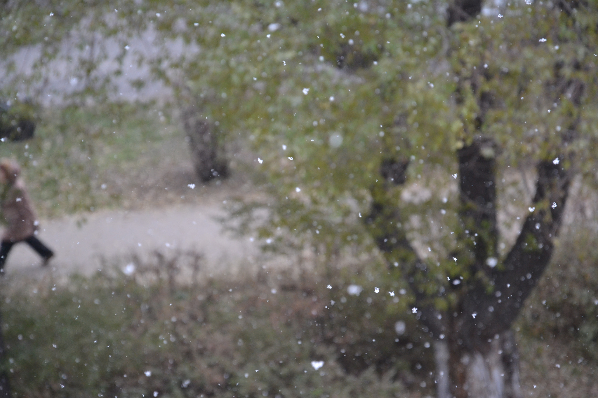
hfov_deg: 13.0
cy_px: 199
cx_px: 299
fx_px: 2616
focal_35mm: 158
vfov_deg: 8.7
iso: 1800
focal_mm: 105
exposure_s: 1/500
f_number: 5.6
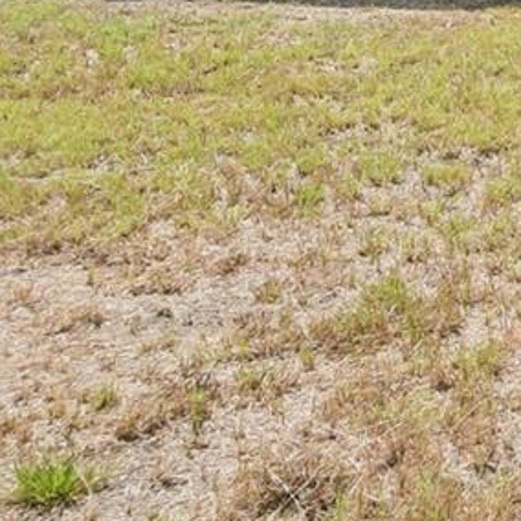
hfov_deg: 15.8
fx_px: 1567
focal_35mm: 92
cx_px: 967
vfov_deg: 16.7
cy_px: -315
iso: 400
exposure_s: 1/800
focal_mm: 10
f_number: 8
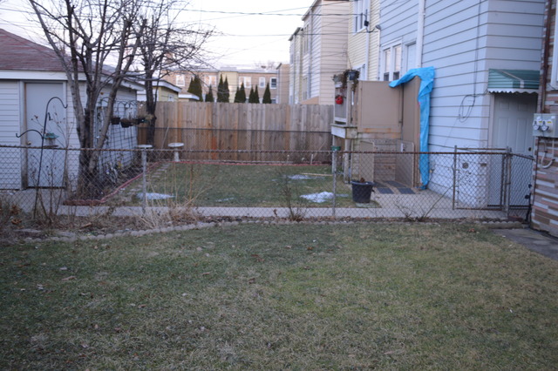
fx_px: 558
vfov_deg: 36.8
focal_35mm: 36
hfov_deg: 53.2
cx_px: 279
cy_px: 186
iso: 400
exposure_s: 1/60
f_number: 4
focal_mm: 24
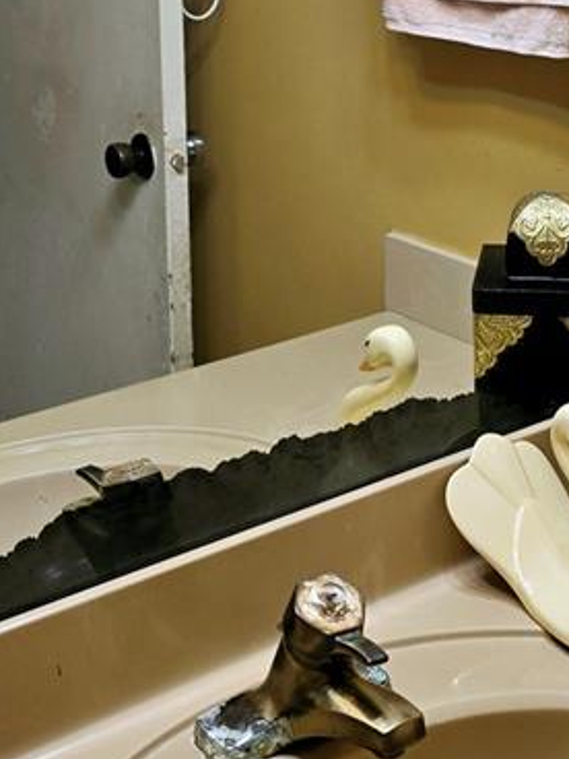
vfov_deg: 24.6
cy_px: -25
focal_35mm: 75
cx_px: 330
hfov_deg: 19.6
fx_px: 1644
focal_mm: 6.3
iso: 40
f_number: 1.7
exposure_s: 1/120
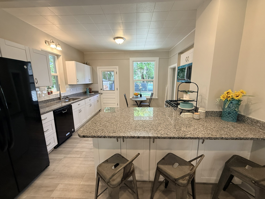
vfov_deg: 85.7
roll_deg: +0.1
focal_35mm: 14
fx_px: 107
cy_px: 100
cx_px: 132
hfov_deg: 102.1
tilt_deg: -9.9
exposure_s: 1/120
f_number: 2.2
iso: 160
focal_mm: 2.22
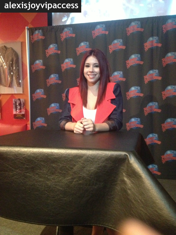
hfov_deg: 40.7
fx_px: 237
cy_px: 118
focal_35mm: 35
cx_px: 88
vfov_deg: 52.6
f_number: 2.4
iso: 640
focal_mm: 4.28
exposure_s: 1/15
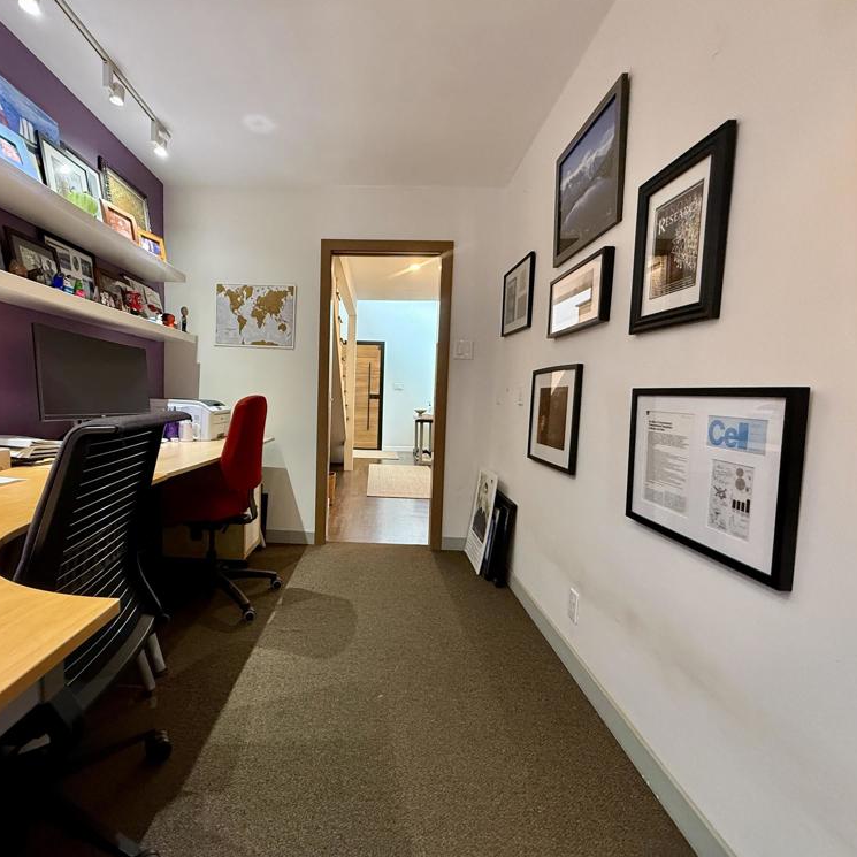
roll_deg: -1.6
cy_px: 434
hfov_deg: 83.3
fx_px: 476
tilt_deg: -3.4
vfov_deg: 84.0
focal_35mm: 17
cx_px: 358
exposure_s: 1/60
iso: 640
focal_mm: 2.22
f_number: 2.2
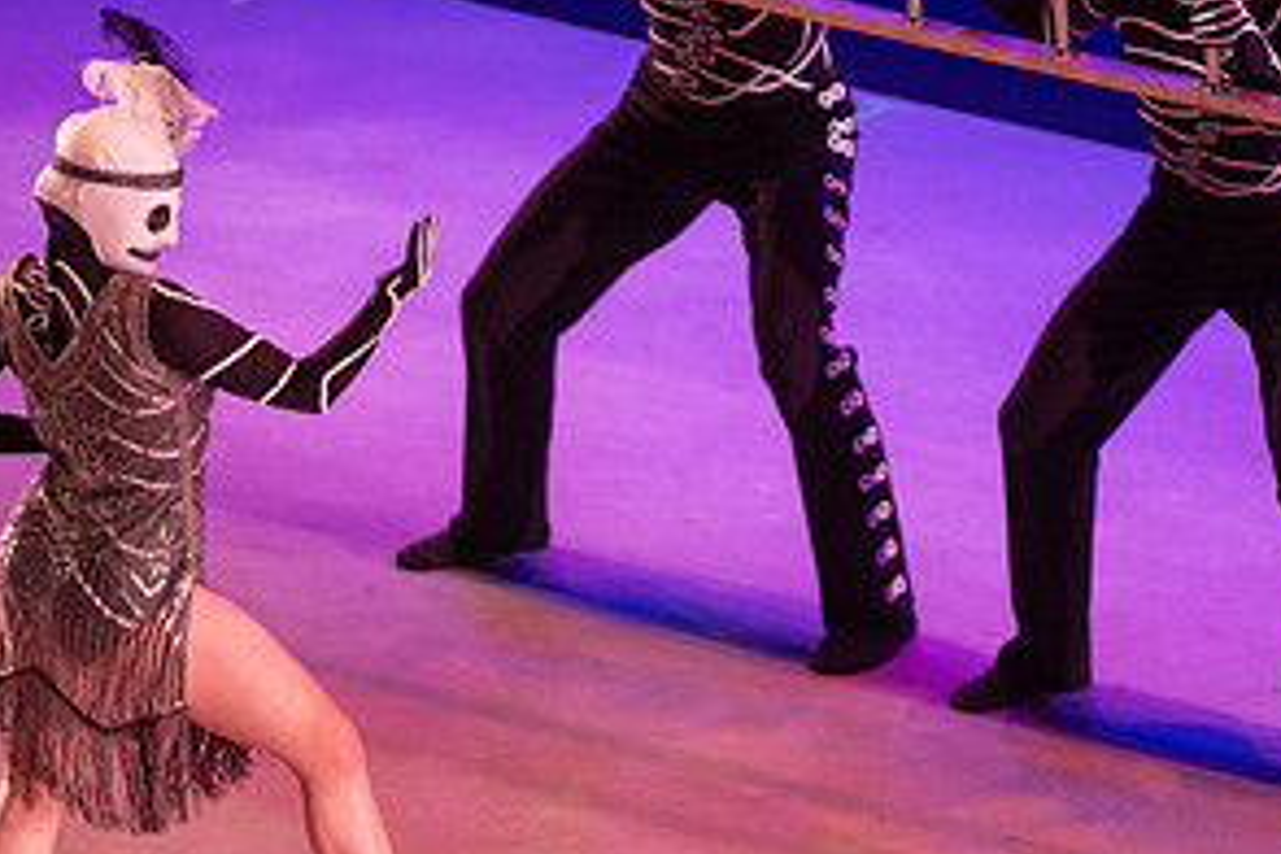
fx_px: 12631
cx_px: 797
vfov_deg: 3.9
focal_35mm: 355
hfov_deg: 5.8
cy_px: 383
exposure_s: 1/320
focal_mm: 180
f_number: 2.8
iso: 3200
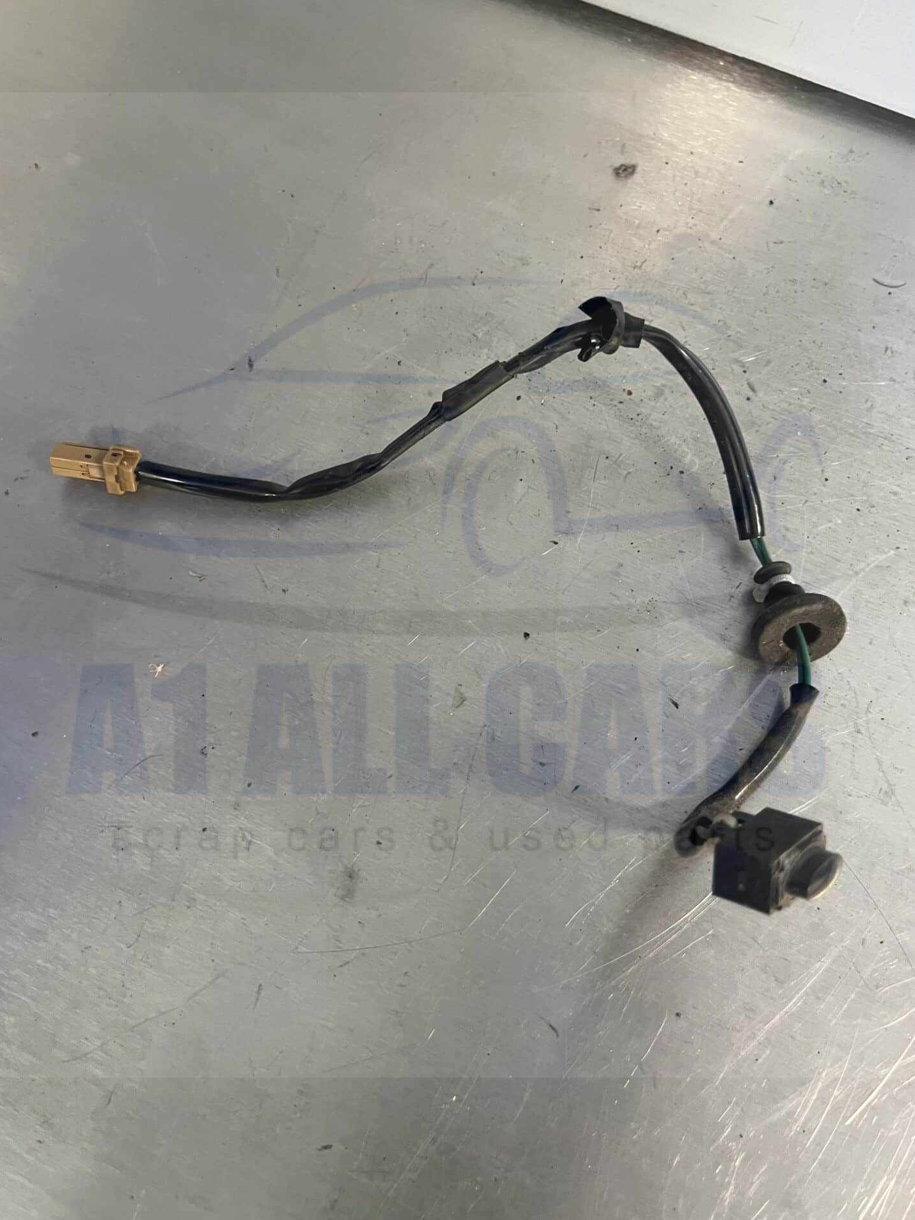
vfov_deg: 63.4
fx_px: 987
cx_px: 470
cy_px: 585
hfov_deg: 49.7
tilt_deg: -68.0
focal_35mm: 28
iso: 250
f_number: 1.6
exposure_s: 1/50
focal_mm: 5.1
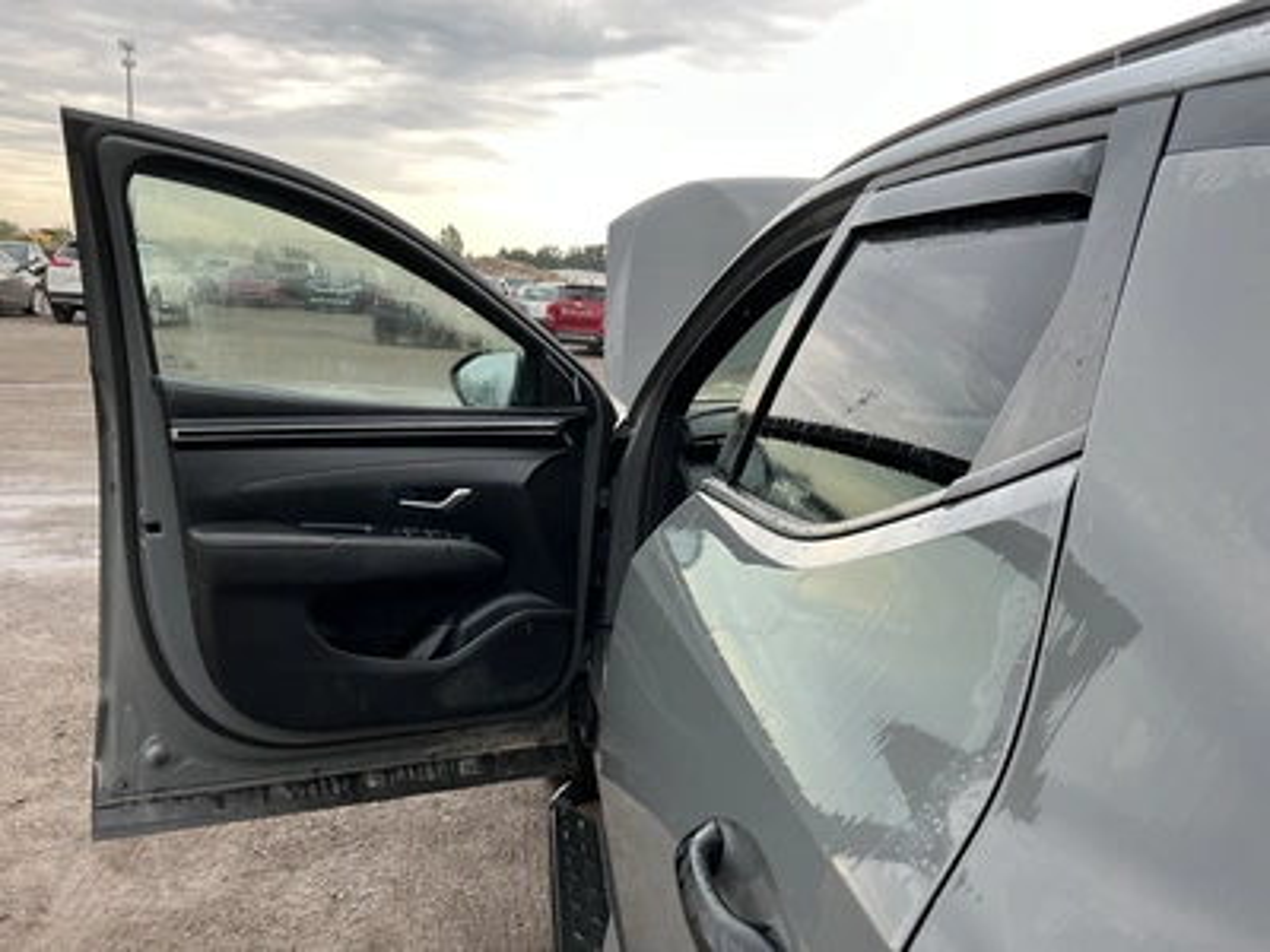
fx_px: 1027
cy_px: 476
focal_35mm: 28
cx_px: 635
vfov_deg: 49.7
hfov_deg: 63.4
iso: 20
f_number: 1.8
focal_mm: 3
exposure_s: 1/122
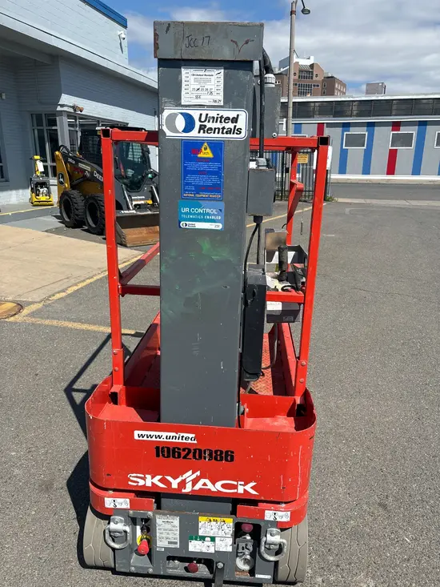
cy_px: 294
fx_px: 441
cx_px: 220
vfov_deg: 67.3
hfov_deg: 53.1
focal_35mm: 26
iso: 50
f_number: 1.6
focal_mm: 5.96
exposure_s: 1/3937
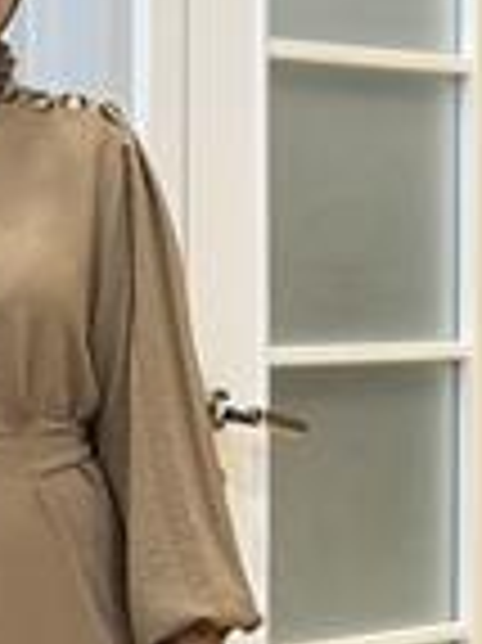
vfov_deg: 11.0
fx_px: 3328
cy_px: 516
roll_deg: +0.6
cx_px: -32
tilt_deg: -4.8
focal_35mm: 179
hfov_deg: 8.2
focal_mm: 6.76
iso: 160
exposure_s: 1/50
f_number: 1.78
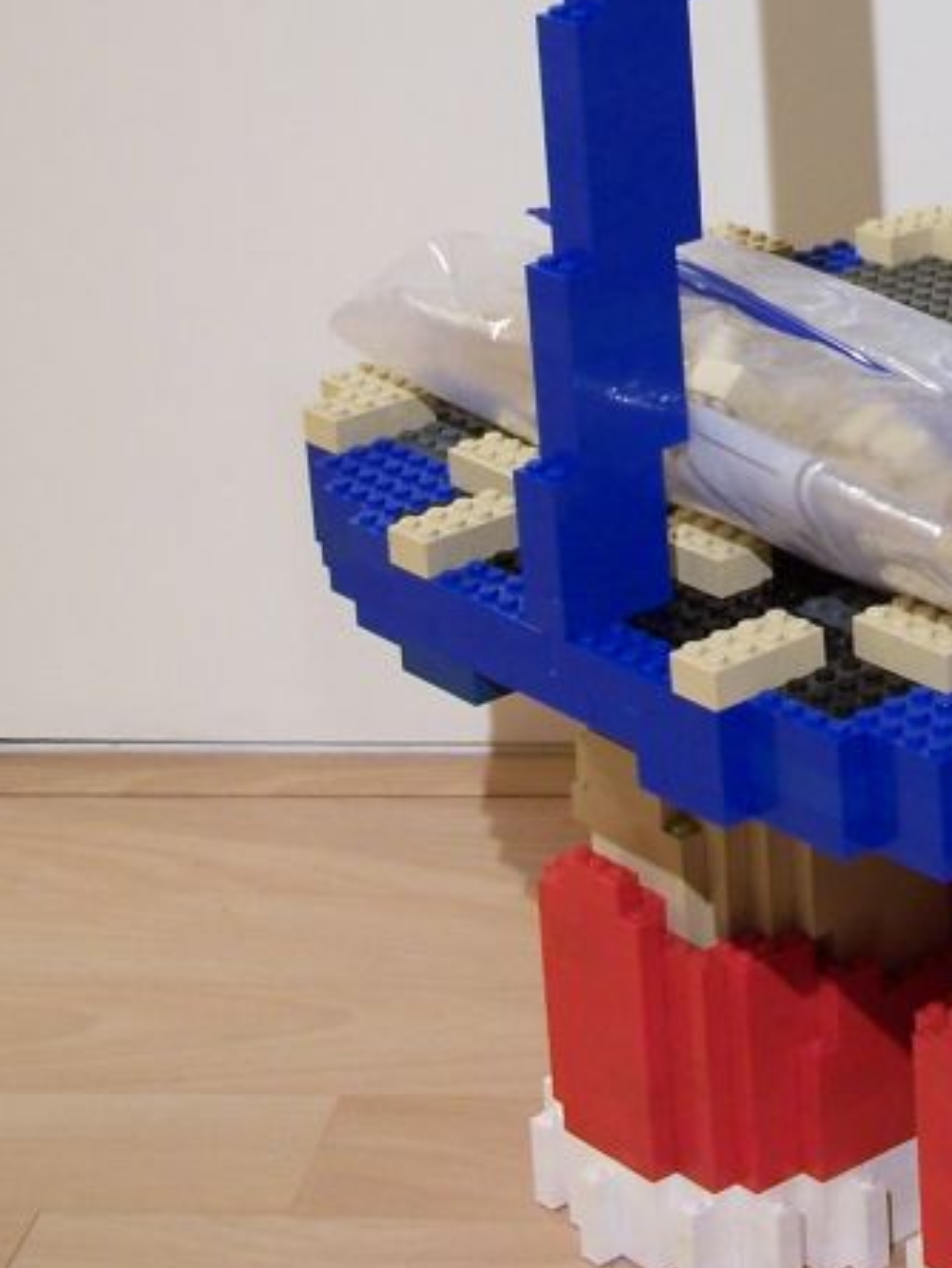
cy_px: 137
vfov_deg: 19.5
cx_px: 1043
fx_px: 3628
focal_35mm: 99
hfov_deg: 14.6
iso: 80
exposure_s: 1/2
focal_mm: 7.1
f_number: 2.9
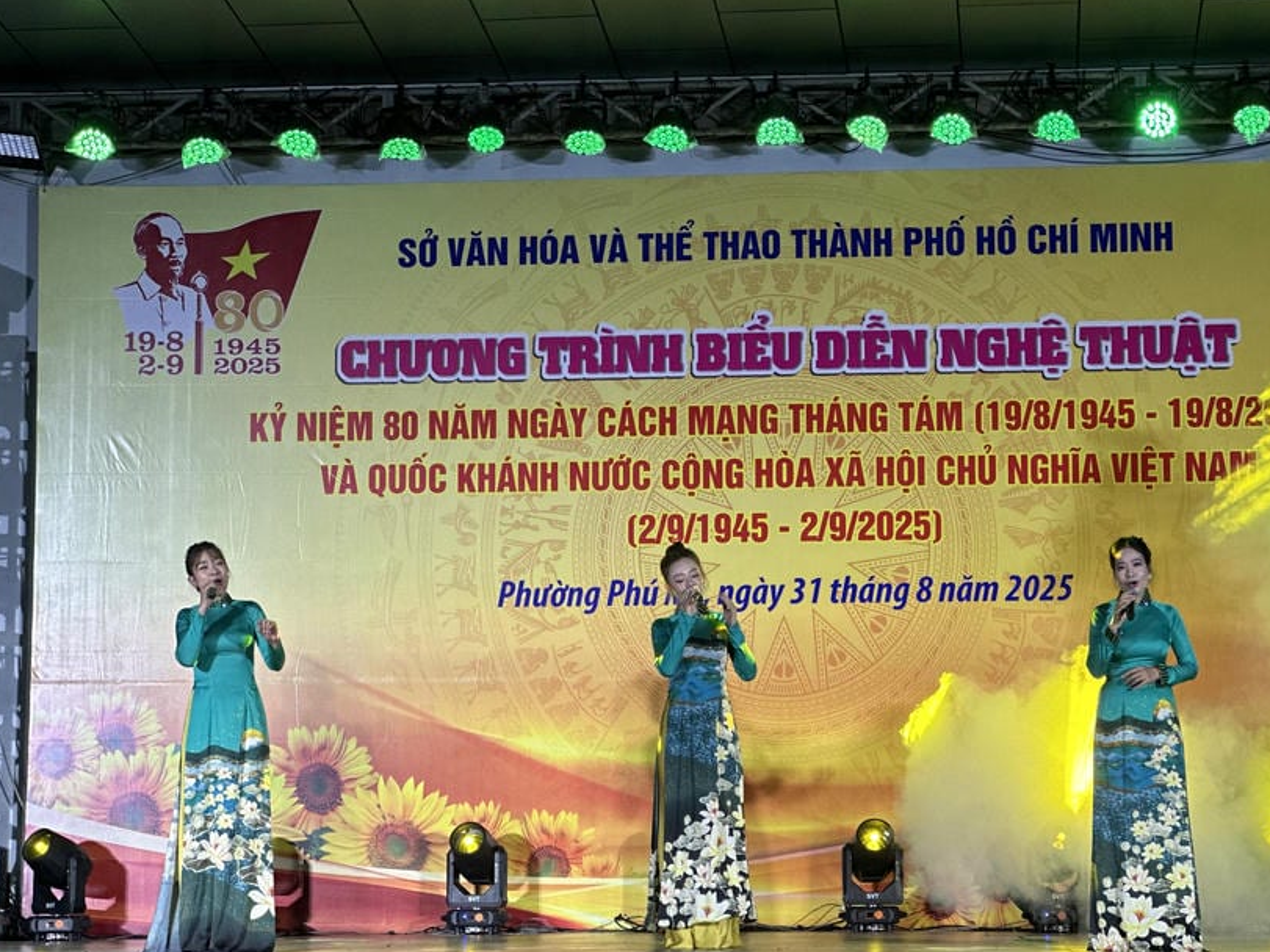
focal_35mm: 95
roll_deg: +0.7
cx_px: 764
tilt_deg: +6.0
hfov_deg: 20.6
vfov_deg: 15.6
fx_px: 3485
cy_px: 495
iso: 125
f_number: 2.8
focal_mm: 9
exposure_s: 1/65
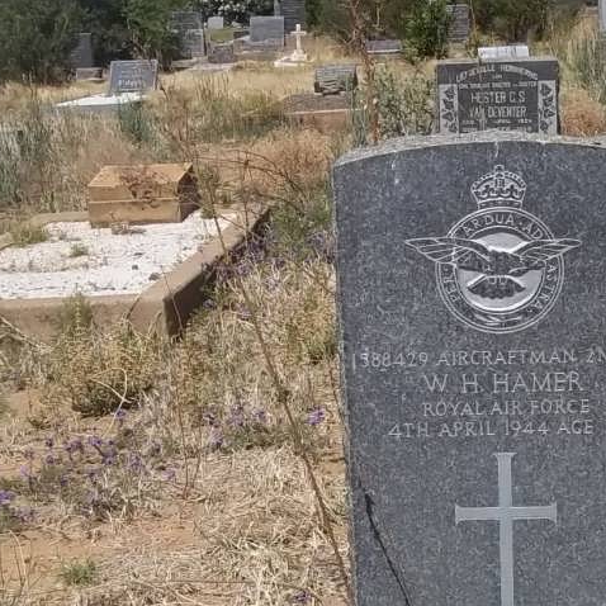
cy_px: 387
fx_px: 1406
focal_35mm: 71
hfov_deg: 24.1
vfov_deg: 24.2
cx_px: 456
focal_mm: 5.7
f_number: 5.5
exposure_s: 1/800
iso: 80
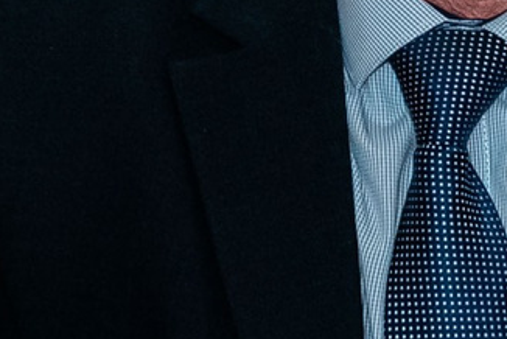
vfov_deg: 3.1
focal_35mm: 437
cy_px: -354
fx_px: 6160
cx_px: 1550
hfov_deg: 4.5
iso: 1250
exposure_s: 1/125
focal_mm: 46
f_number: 3.5
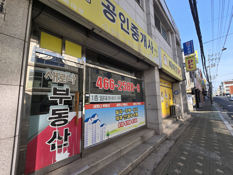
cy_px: 88
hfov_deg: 106.2
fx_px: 88
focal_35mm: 13
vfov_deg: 89.9
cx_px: 116
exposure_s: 1/794
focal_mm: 2.2
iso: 50
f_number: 2.2
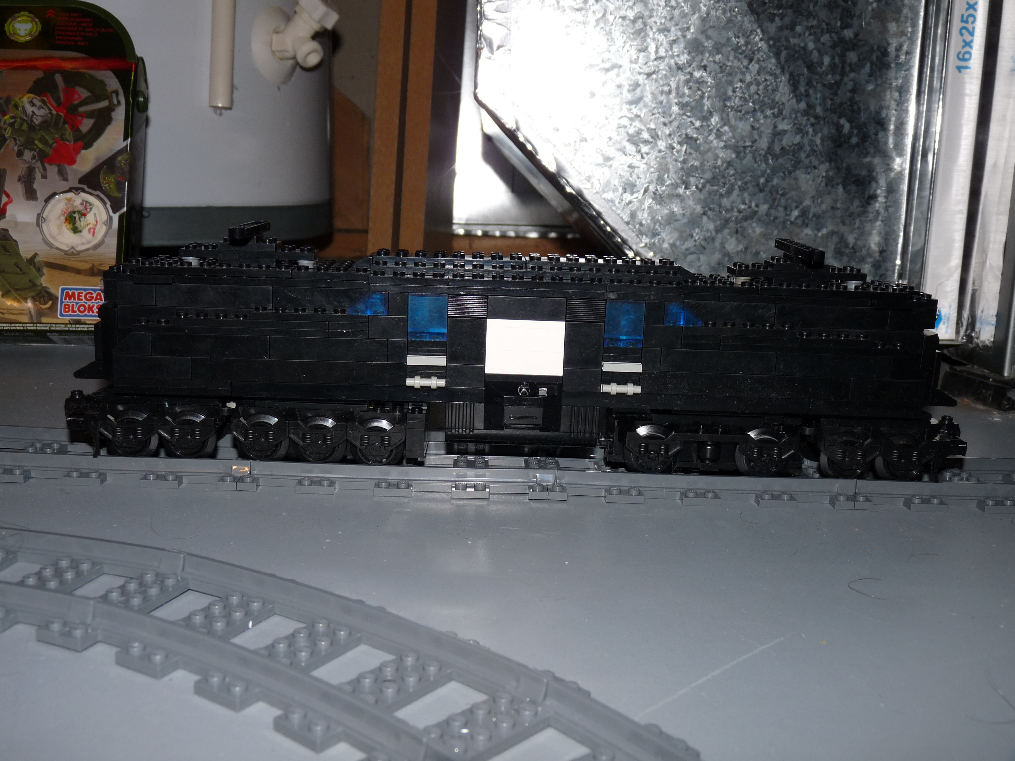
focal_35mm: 35
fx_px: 1026
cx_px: 508
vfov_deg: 40.7
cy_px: 380
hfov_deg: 52.6
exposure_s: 1/60
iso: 100
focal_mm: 6.2
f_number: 3
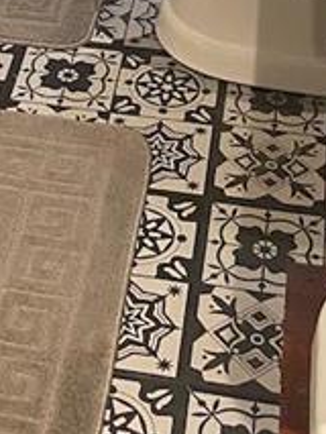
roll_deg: +2.3
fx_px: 1568
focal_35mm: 125
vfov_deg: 12.7
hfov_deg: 11.7
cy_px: -569
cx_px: -5
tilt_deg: -12.7
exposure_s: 1/60
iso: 200
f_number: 1.8
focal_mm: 4.25
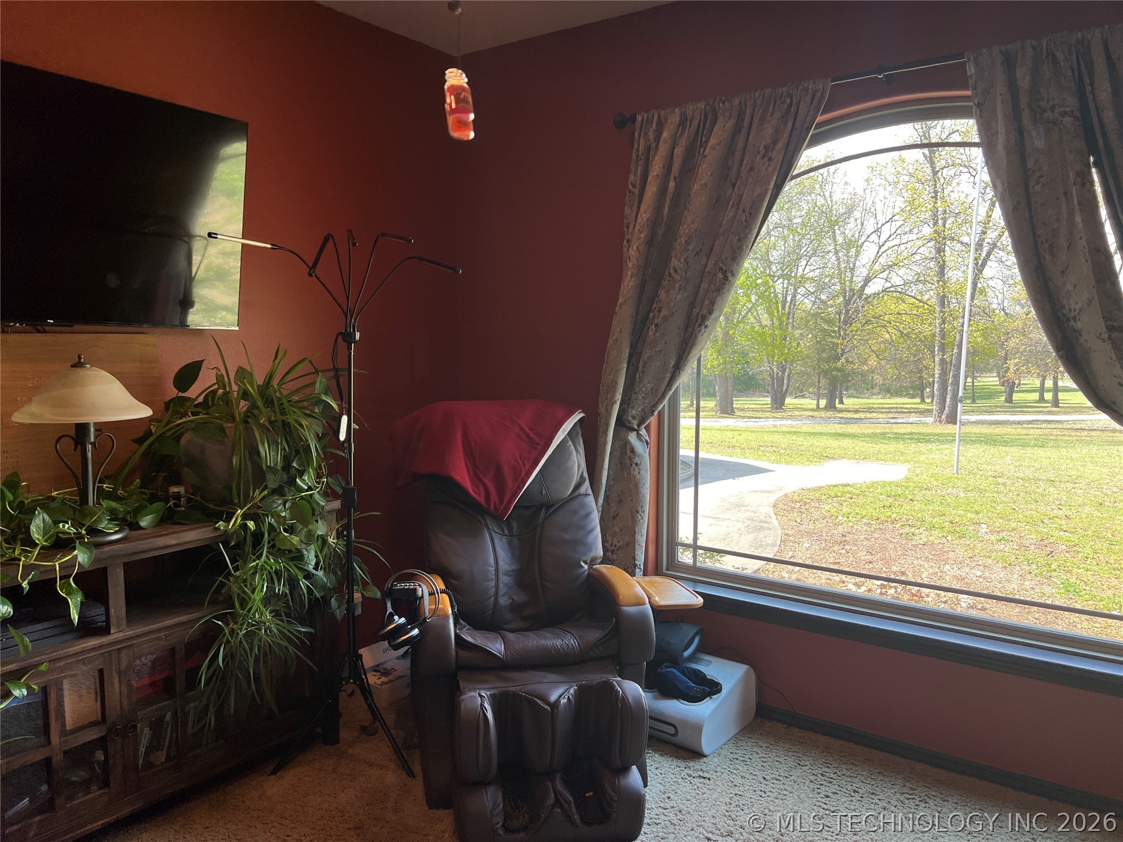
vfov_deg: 53.1
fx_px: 843
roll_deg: +0.2
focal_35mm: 26
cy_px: 421
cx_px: 562
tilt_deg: -6.4
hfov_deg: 67.3
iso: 32
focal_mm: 5.7
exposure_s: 1/120
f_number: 1.5
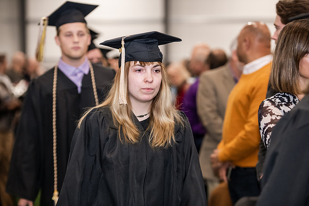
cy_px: 103
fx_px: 1030
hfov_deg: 17.1
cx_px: 154
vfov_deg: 11.4
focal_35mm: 120
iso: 2500
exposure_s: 1/200
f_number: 3.2
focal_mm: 120
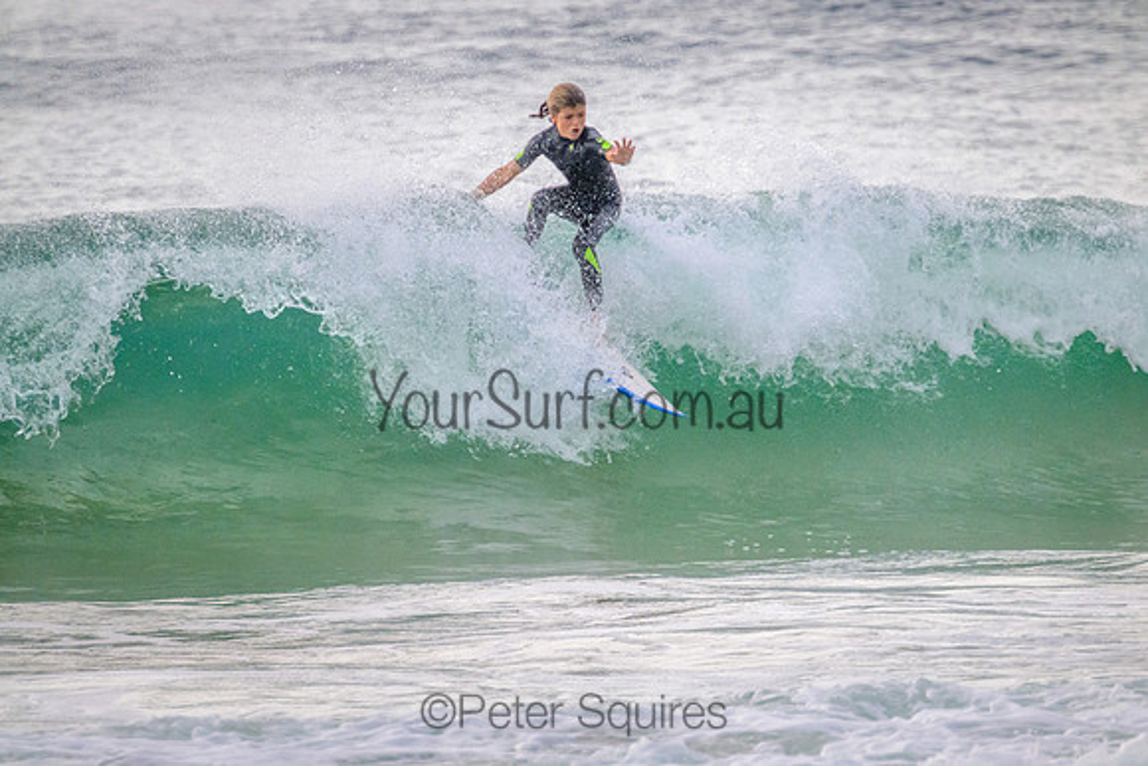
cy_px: 383
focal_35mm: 800
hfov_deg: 2.6
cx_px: 574
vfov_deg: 1.7
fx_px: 25516
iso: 4500
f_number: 11
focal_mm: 800
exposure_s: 1/2000
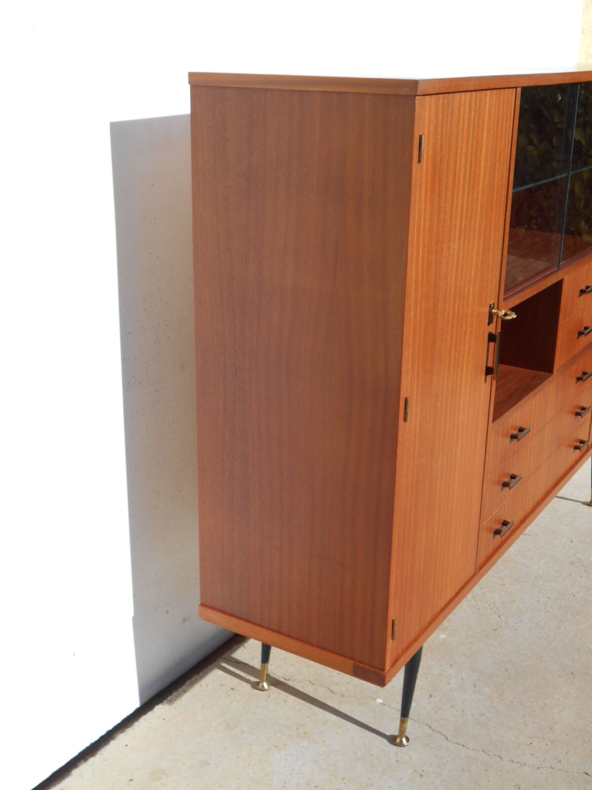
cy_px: 395
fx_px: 1003
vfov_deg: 42.9
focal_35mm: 44
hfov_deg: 32.9
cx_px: 296
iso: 80
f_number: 4.2
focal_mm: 7.7
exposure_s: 1/640
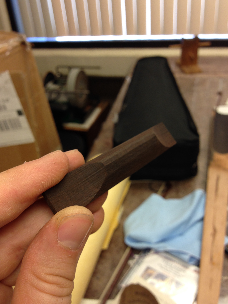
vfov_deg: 52.6
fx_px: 307
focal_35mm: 35
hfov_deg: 40.7
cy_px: 149
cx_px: 112
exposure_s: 1/30
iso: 50
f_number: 2.4
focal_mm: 4.12
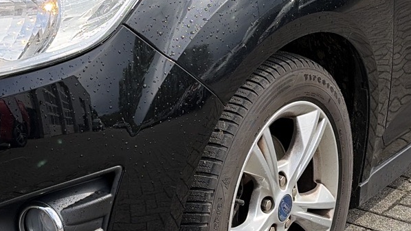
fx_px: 991
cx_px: 137
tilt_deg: -14.0
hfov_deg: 23.3
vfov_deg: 13.1
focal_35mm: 91
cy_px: 6
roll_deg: -0.3
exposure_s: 1/1706
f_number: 1.6
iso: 64
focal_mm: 5.96
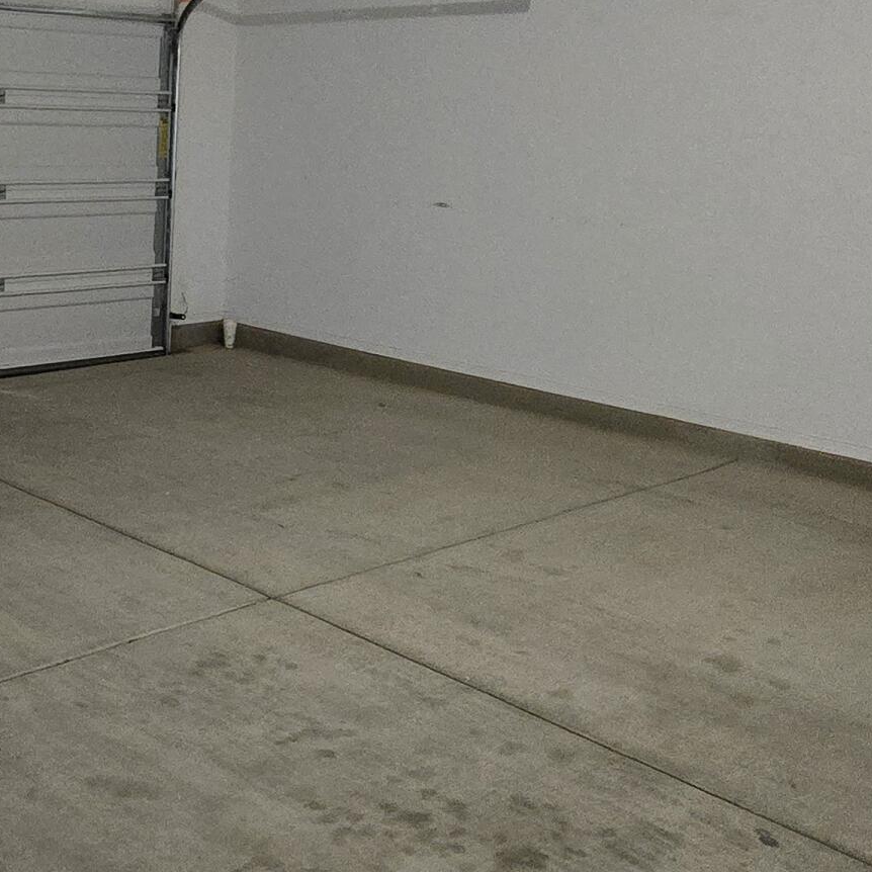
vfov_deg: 41.6
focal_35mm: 40
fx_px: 1140
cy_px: 327
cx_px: 70
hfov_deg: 38.6
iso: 1250
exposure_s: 1/60
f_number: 2.2
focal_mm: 2.2
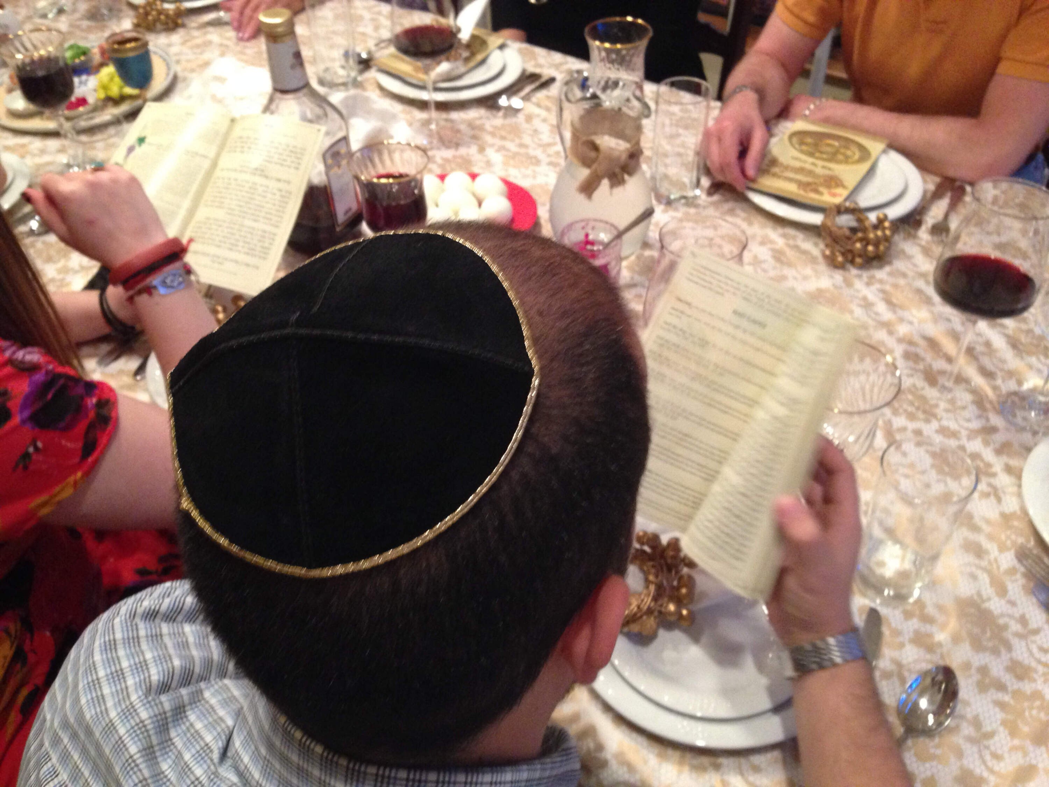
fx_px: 1000
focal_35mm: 33
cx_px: 524
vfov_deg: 42.9
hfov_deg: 55.4
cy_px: 394
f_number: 2.4
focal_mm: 4.12
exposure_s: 1/15
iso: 400
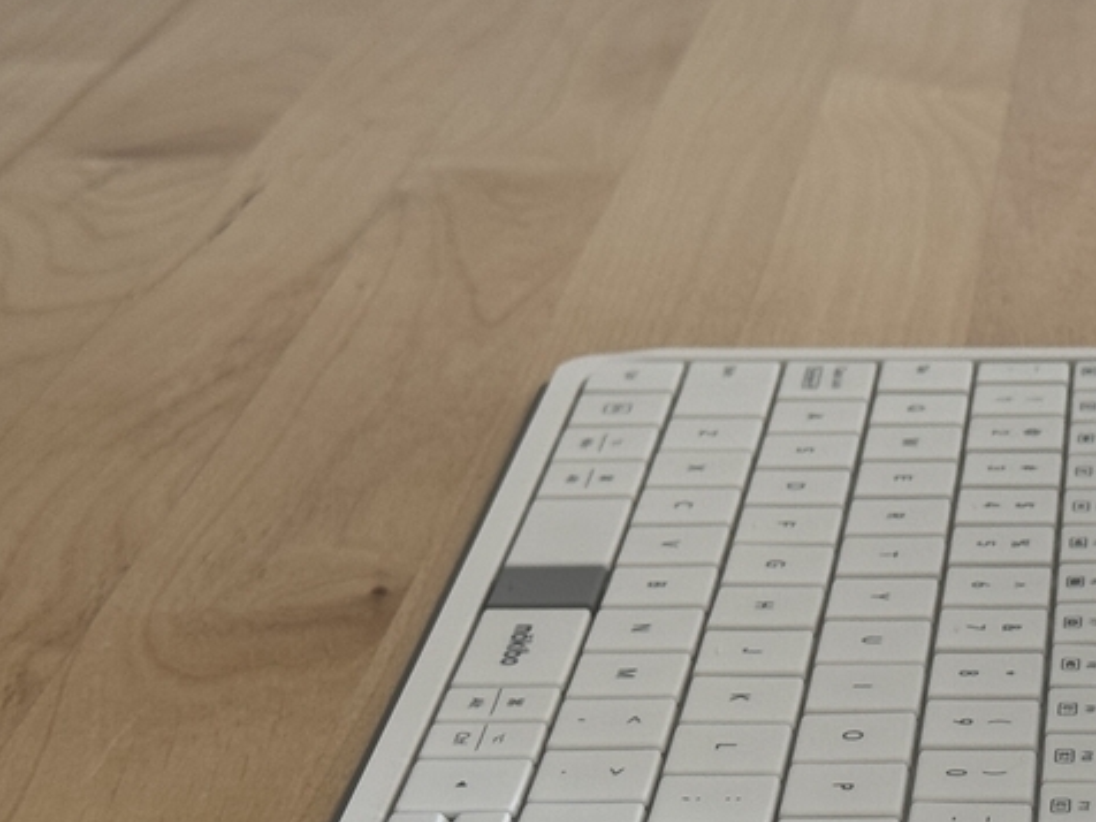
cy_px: 345
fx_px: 3831
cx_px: 1061
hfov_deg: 16.0
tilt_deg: -18.6
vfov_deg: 12.2
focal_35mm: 121
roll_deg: +1.1
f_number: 1.78
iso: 80
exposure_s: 1/121
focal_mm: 6.76
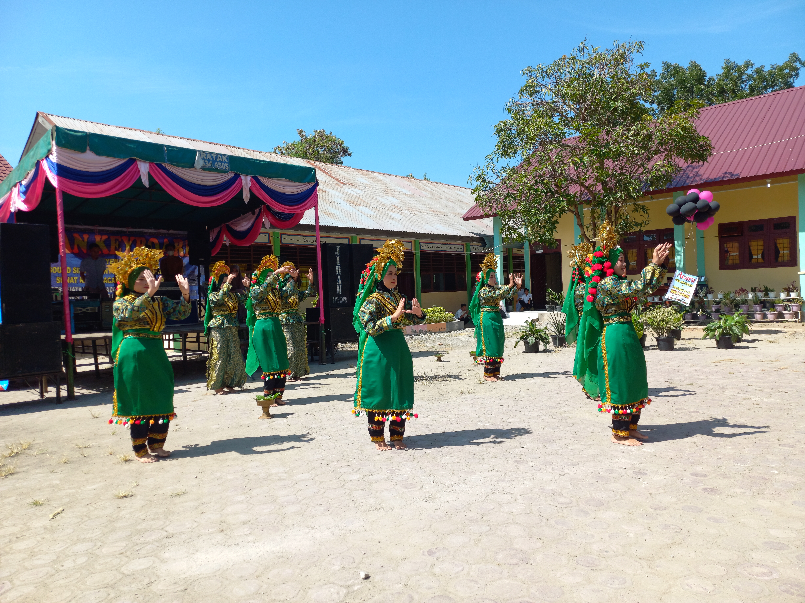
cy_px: 302
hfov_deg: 69.4
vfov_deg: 54.9
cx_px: 402
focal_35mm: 25
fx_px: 581
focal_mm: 4.65
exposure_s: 1/817
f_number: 1.8
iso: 50
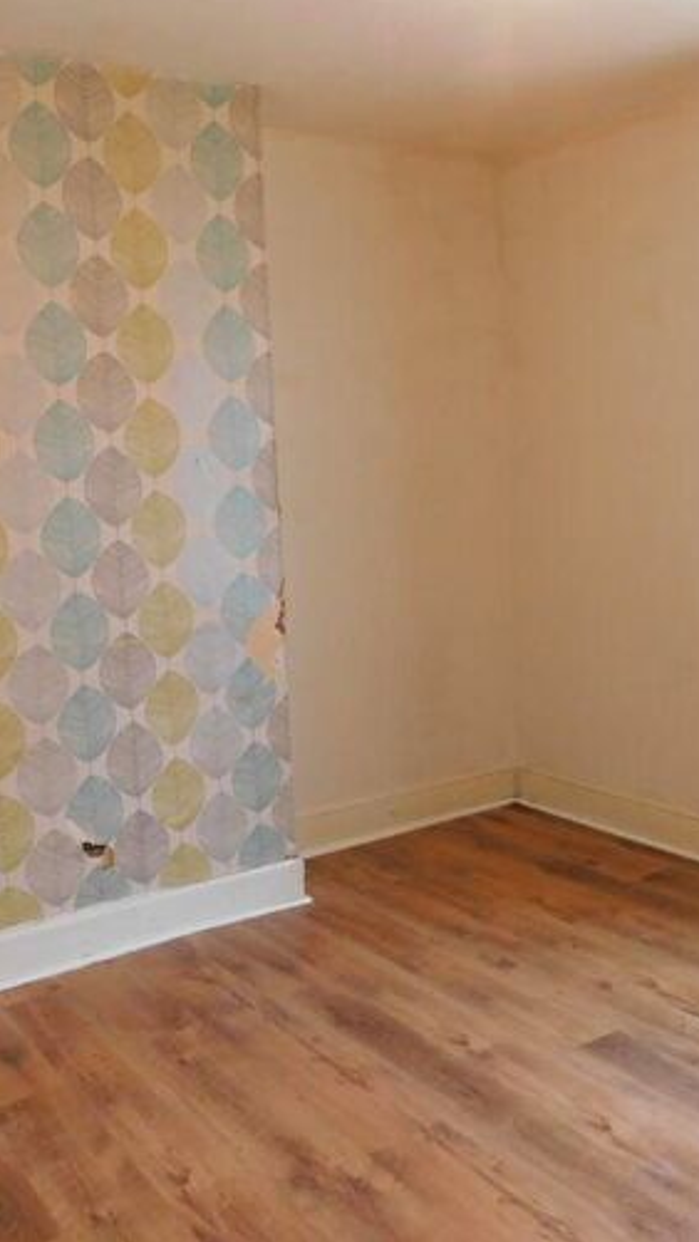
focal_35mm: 35
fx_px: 1153
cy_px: 594
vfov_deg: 56.6
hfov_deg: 33.7
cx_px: 310
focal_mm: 4
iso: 320
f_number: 3
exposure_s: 1/30
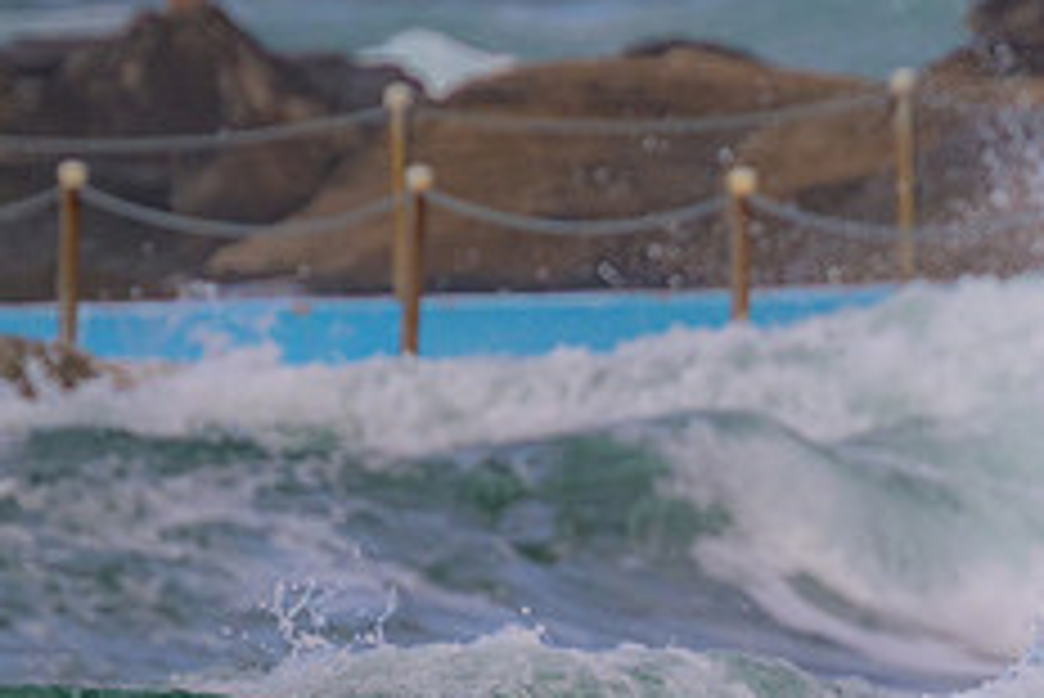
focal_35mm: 2002
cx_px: 1292
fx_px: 58092
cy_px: 831
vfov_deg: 0.7
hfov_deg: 1.0
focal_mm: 800
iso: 1250
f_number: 11
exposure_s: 1/1250
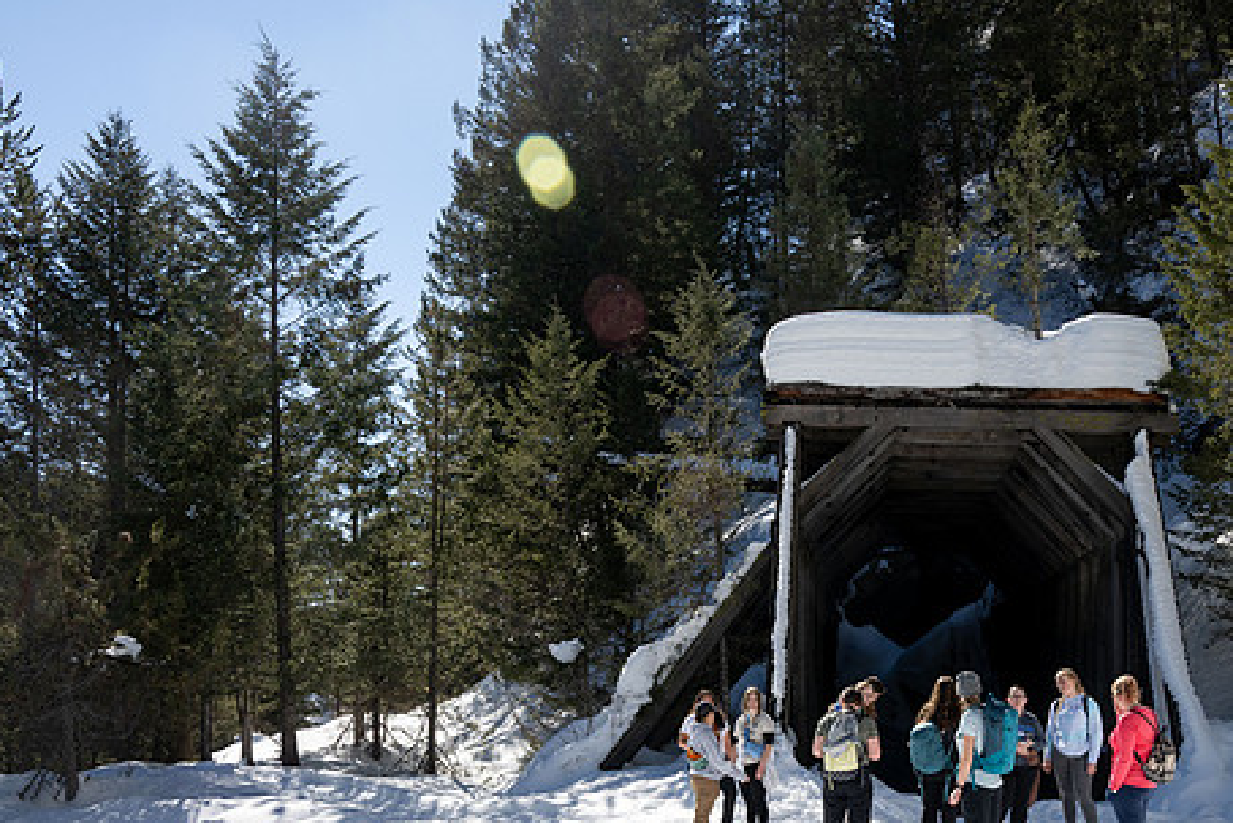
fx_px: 1302
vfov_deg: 34.6
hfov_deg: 50.2
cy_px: 583
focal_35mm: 38
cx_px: 763
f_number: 9
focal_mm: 24
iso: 160
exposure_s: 1/250
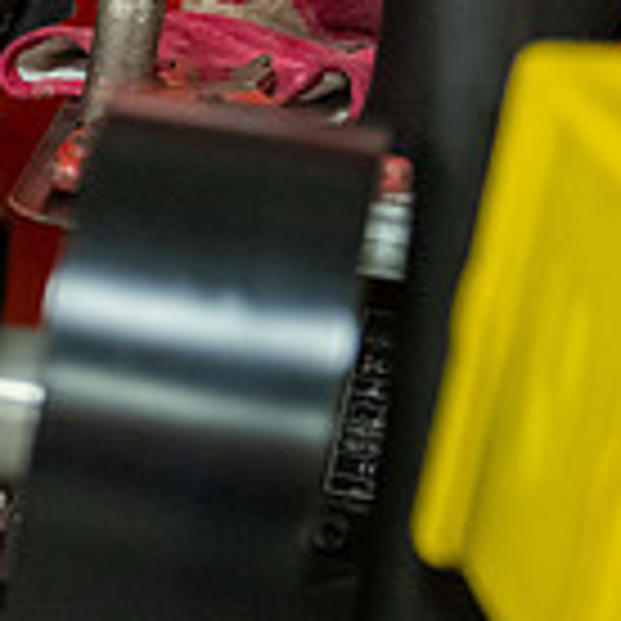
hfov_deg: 11.5
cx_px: -644
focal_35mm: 136
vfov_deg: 12.8
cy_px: 457
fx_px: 2760
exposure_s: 1/320
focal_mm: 38
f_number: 2.8
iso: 2500
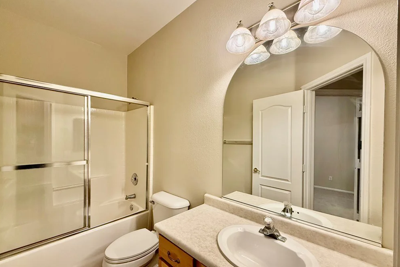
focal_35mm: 15
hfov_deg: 100.4
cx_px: 194
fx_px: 167
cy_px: 142
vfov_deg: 77.3
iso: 250
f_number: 2.2
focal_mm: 2.22
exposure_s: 1/120
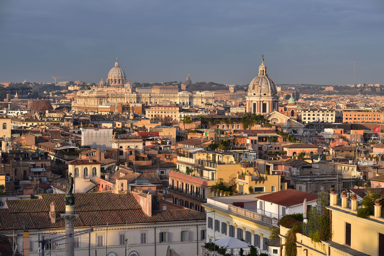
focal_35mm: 85
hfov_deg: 23.9
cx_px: 192
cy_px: 128
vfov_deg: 16.1
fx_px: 907
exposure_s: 1/200
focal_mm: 85
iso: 160
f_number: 6.3
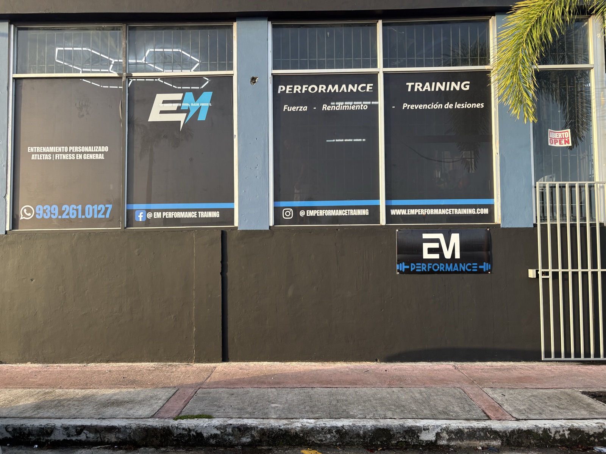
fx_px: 455
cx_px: 303
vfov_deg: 53.1
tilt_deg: +1.6
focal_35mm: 26
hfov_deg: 67.3
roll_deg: +0.9
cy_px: 227
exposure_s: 1/345
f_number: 1.6
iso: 50
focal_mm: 5.96
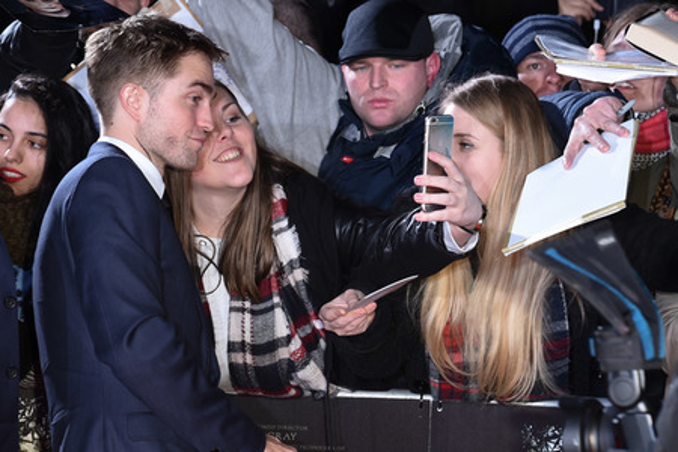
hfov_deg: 21.5
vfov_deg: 14.4
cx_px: 339
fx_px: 1789
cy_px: 226
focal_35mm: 95
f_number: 5.6
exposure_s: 1/250
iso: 400
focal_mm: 95
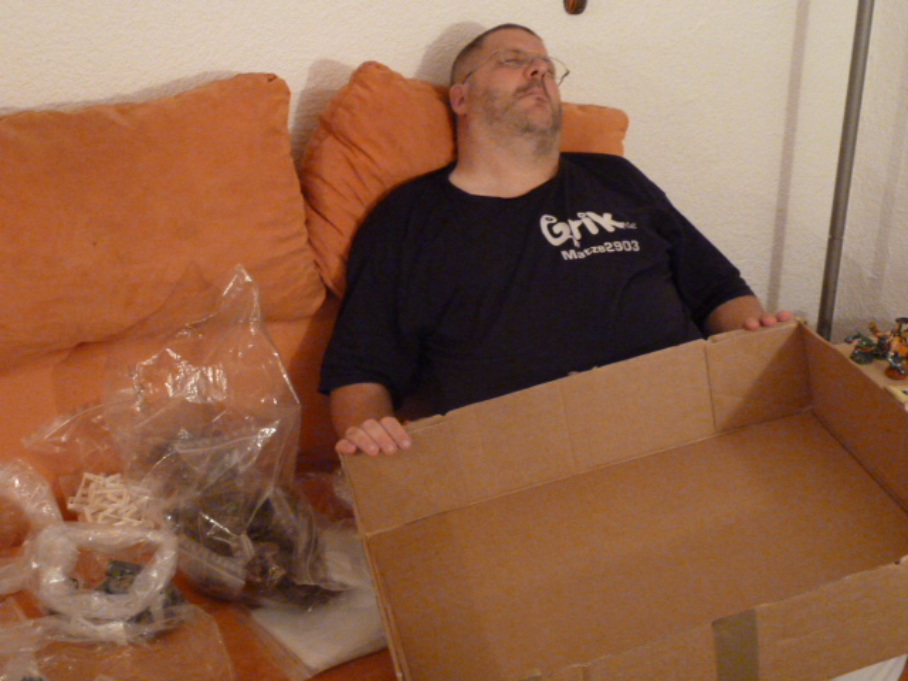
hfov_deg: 39.7
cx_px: 454
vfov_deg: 30.3
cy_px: 340
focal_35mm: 48
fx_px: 1259
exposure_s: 1/6
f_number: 3.8
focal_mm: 7.9
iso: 800
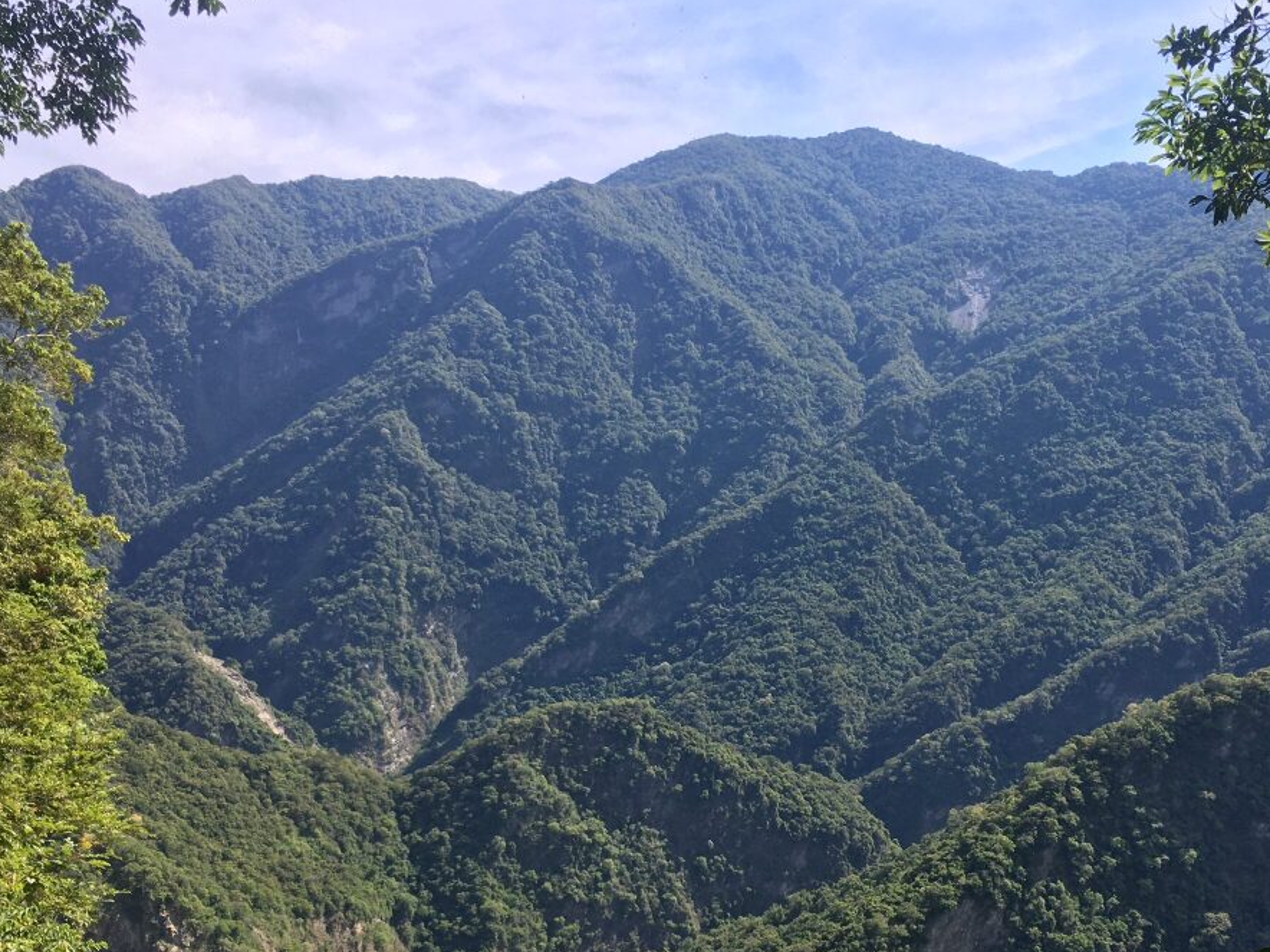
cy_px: 682
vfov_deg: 33.8
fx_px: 1541
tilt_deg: -2.6
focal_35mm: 42
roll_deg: +1.5
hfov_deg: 44.6
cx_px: 754
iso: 25
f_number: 2.2
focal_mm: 4.15
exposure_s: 1/693
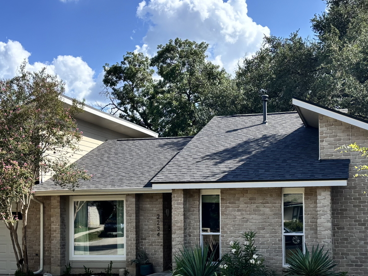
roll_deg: +1.6
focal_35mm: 51
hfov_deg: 37.4
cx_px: 212
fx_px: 542
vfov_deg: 28.3
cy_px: 194
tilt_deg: +2.5
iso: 50
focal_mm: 5.96
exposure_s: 1/2193
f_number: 1.6
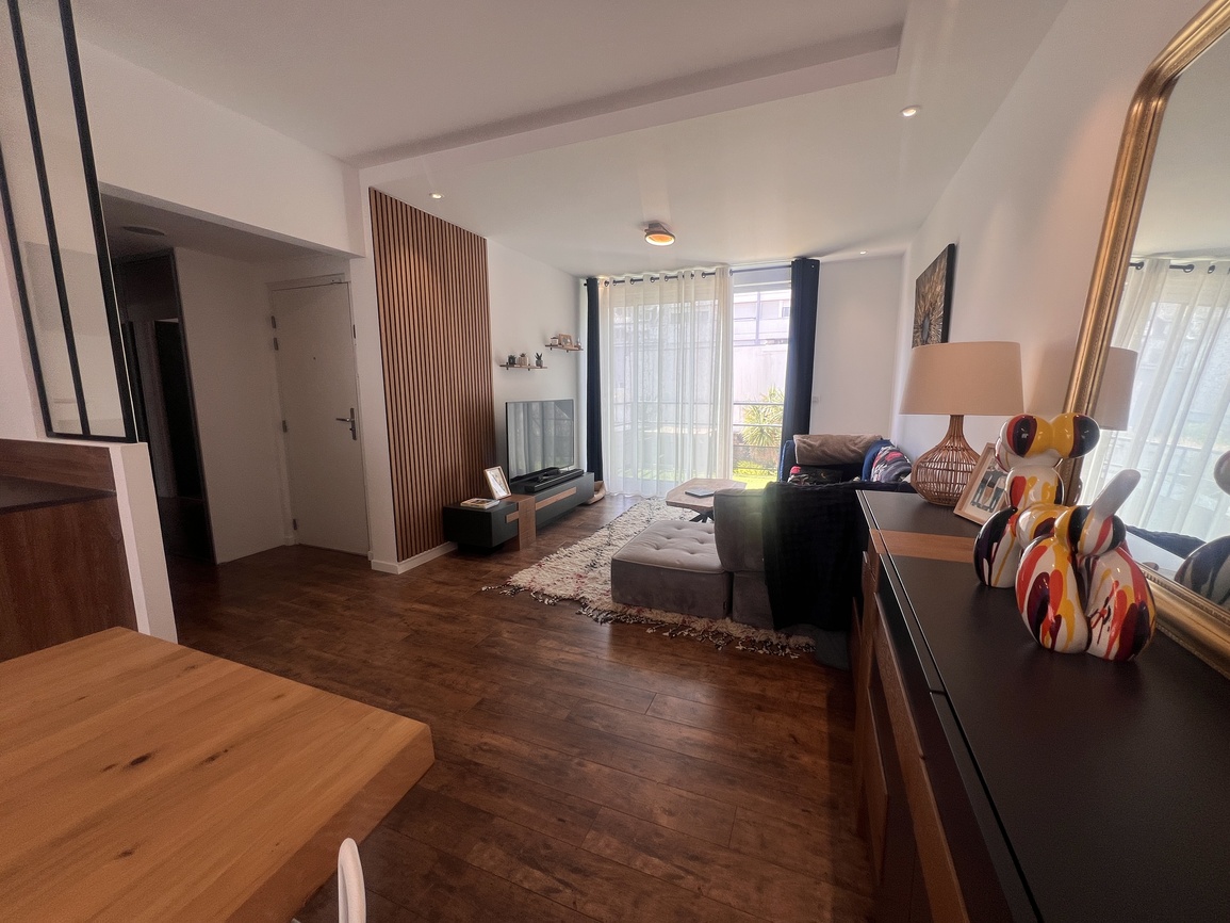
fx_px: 462
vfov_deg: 89.9
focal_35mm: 13
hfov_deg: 106.2
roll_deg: +0.3
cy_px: 462
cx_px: 615
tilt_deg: -9.1
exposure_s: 1/103
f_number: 1.8
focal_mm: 1.57
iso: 32
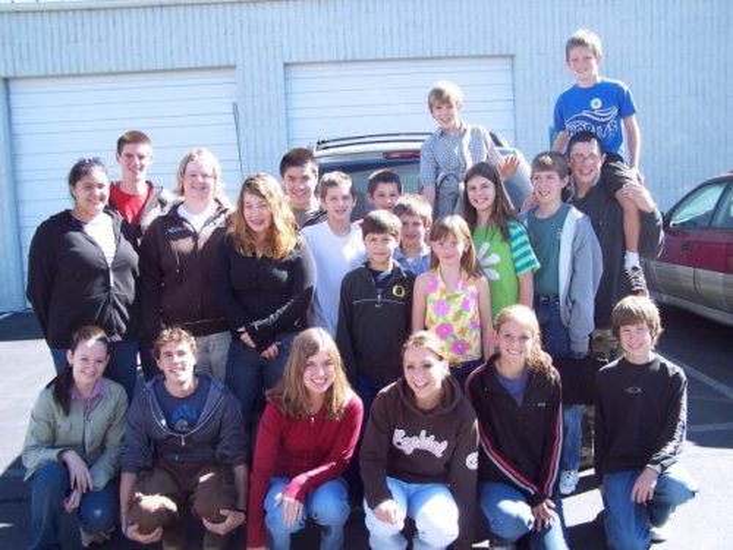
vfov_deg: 37.7
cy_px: 275
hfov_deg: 49.0
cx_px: 366
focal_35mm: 38
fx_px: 805
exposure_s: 1/180
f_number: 2.8
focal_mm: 6.3
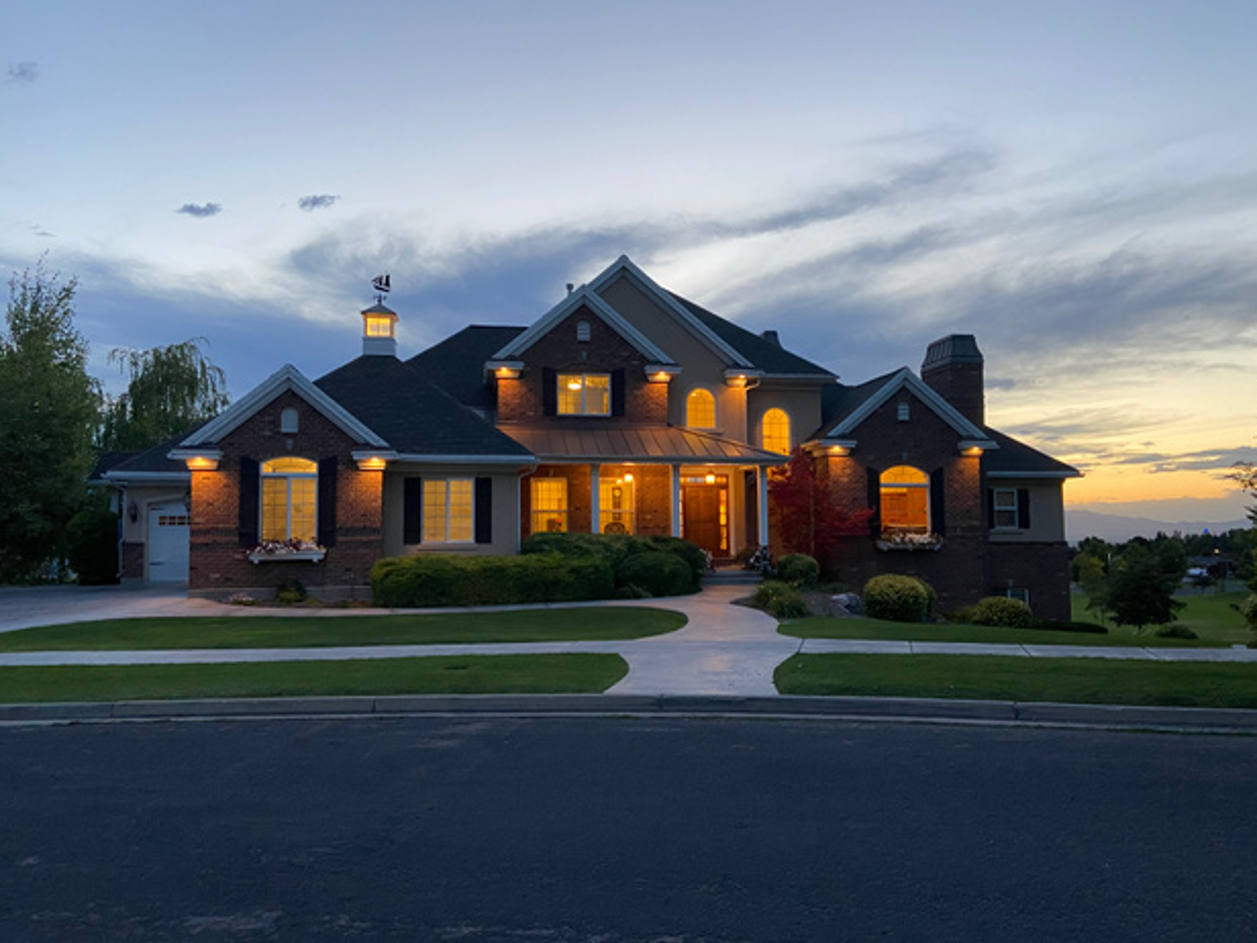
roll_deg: -0.1
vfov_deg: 51.3
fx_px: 980
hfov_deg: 65.3
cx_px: 635
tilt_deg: +2.7
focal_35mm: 27
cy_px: 488
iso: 160
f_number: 1.8
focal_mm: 4.25
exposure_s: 1/60
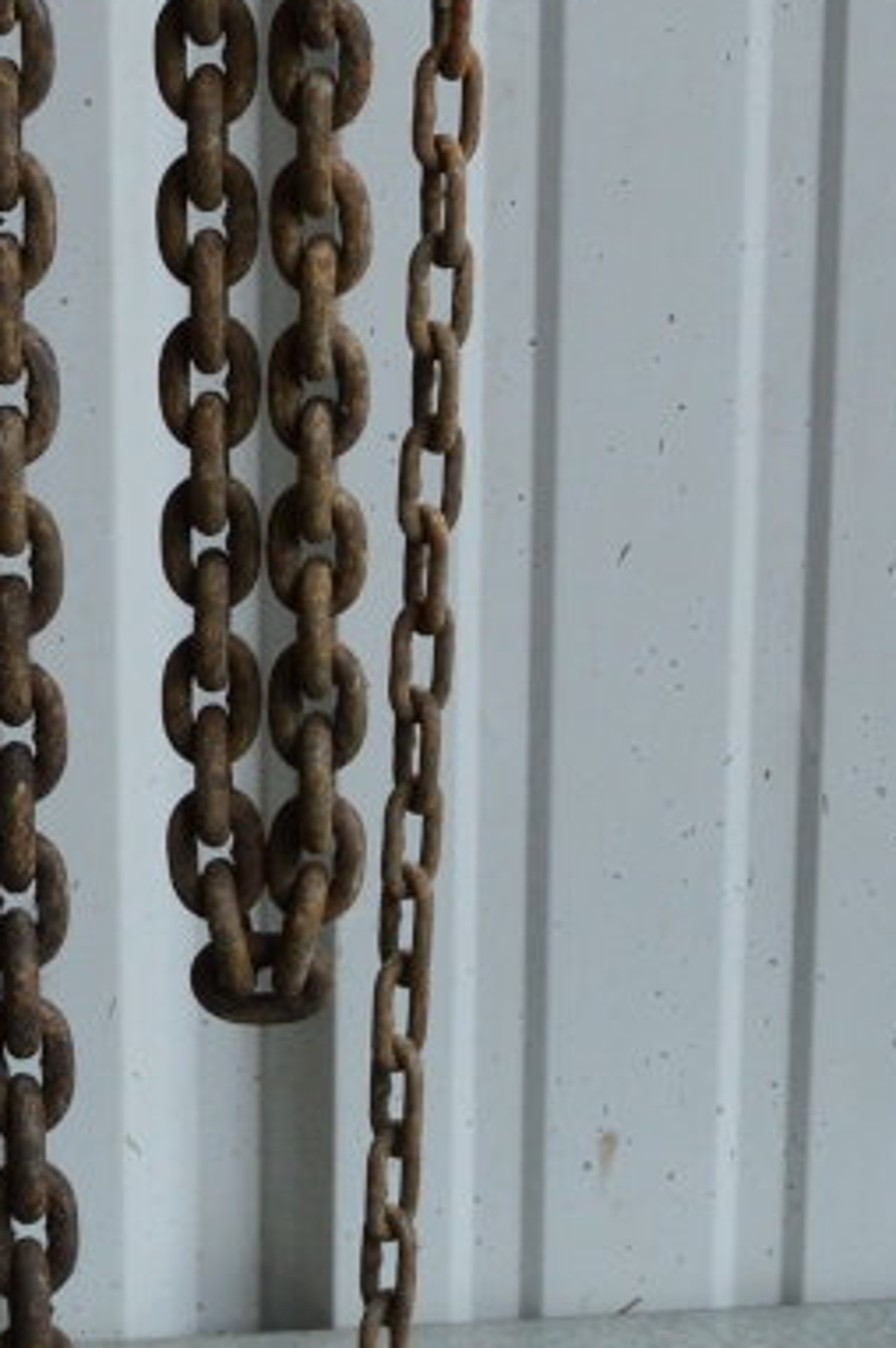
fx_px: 4862
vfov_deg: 15.2
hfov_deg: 10.5
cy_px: -251
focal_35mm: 130
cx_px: 448
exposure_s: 1/30
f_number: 7.1
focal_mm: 22
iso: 400
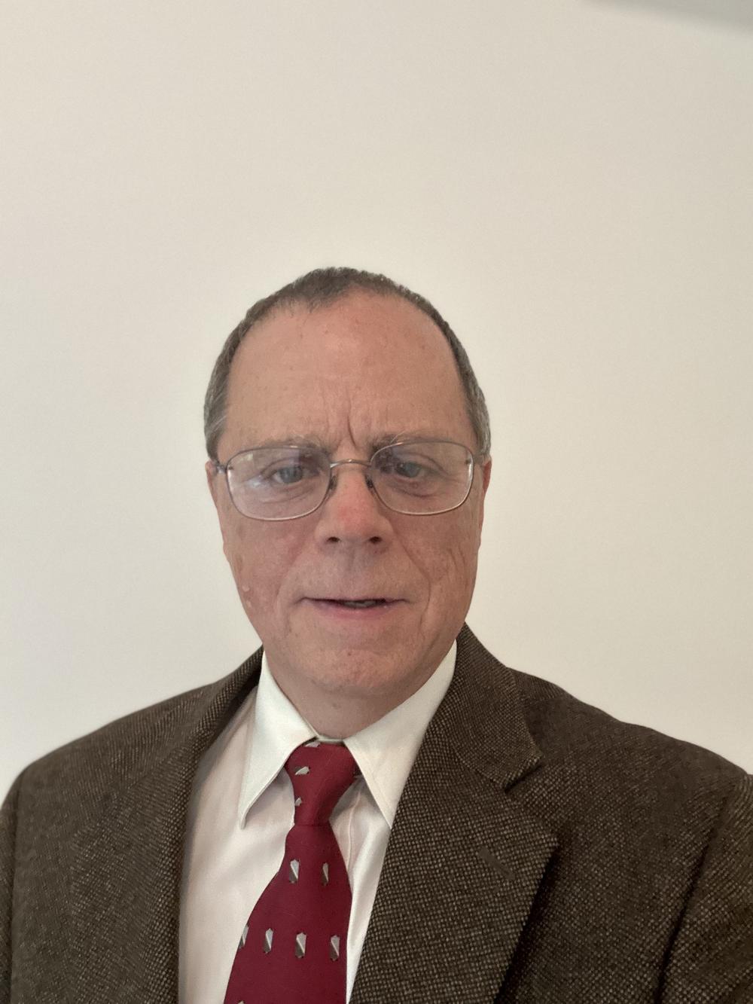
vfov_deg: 60.0
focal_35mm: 30
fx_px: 870
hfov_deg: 46.8
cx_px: 376
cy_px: 502
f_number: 1.9
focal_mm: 2.69
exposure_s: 1/30
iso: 400
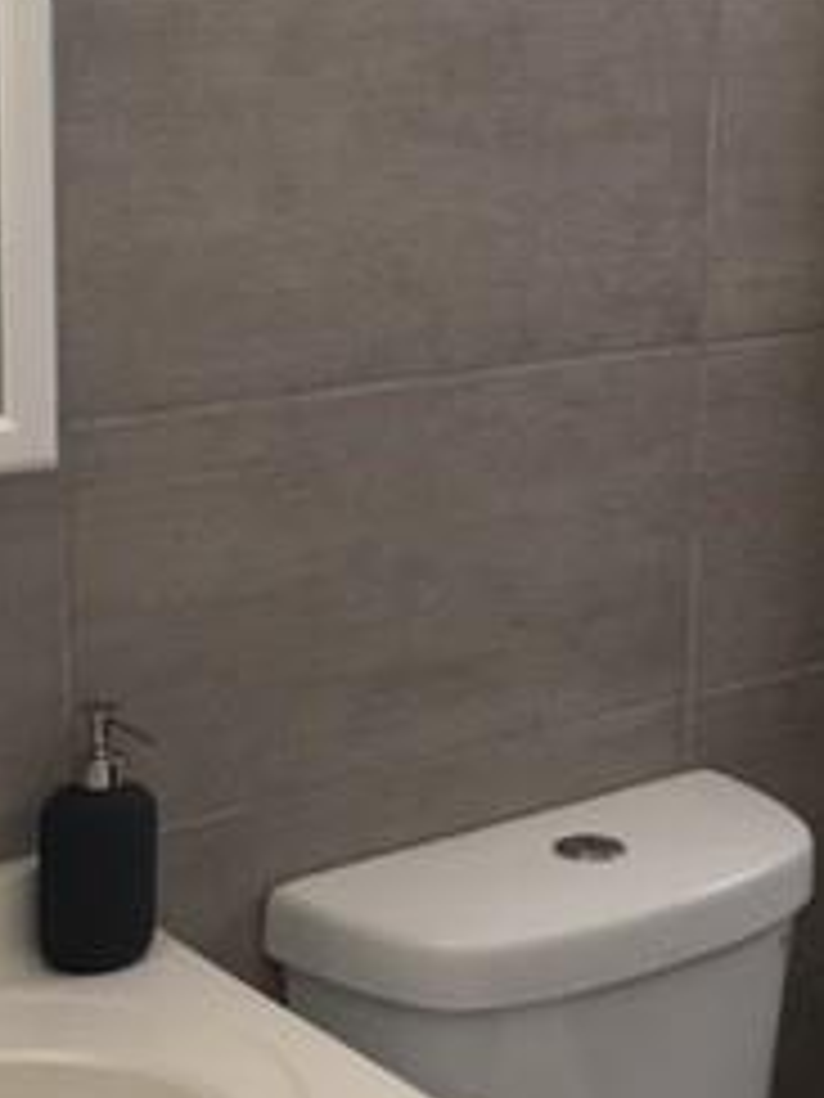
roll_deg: -1.4
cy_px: 472
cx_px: 419
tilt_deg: -9.4
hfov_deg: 19.4
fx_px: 2412
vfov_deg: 25.6
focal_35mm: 76
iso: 80
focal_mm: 4.15
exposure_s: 1/30
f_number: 2.2
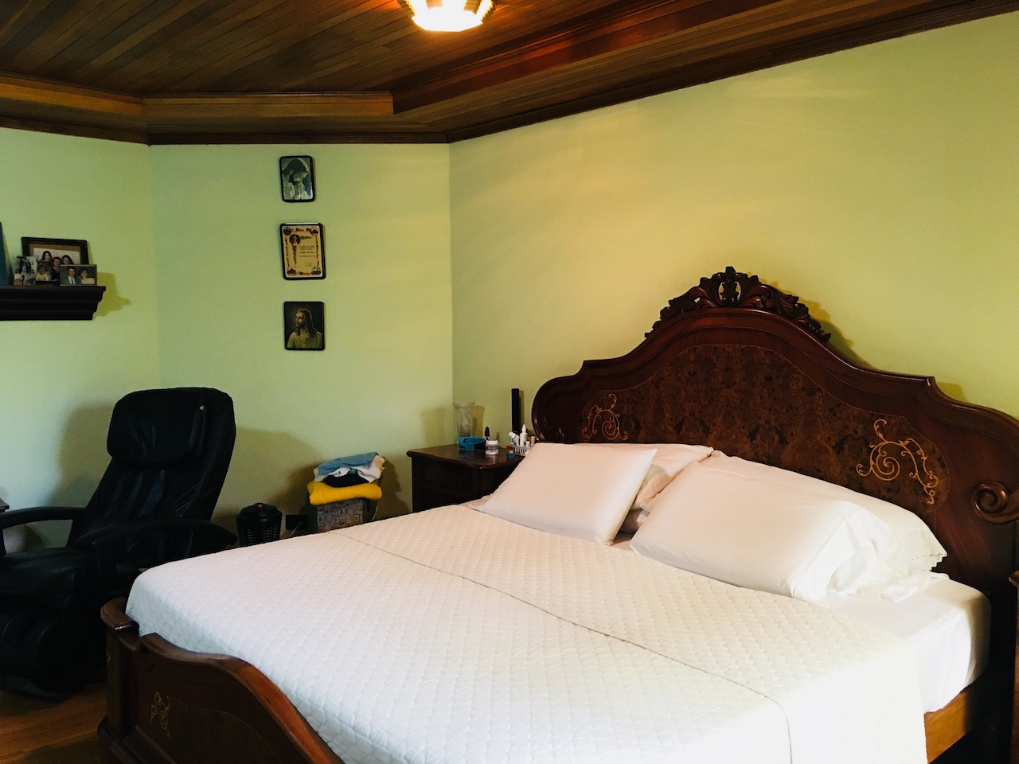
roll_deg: +0.7
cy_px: 382
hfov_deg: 61.7
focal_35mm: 29
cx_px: 510
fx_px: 854
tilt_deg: -4.0
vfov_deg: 48.2
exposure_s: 1/15
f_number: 2.2
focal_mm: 4.15
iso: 80
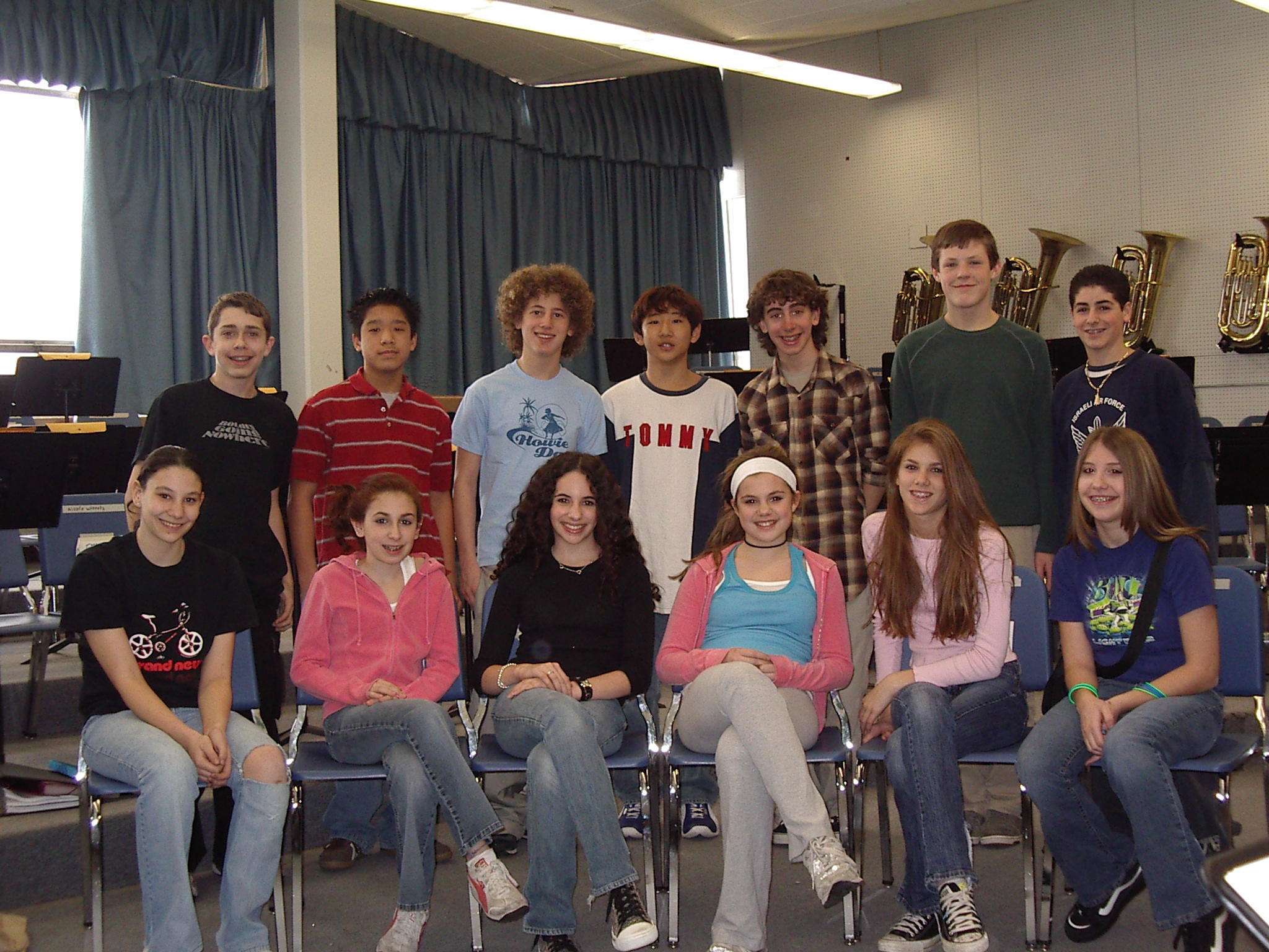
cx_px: 634
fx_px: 1906
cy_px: 476
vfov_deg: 28.0
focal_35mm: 52
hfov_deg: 36.8
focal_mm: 7.8
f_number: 3
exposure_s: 1/60
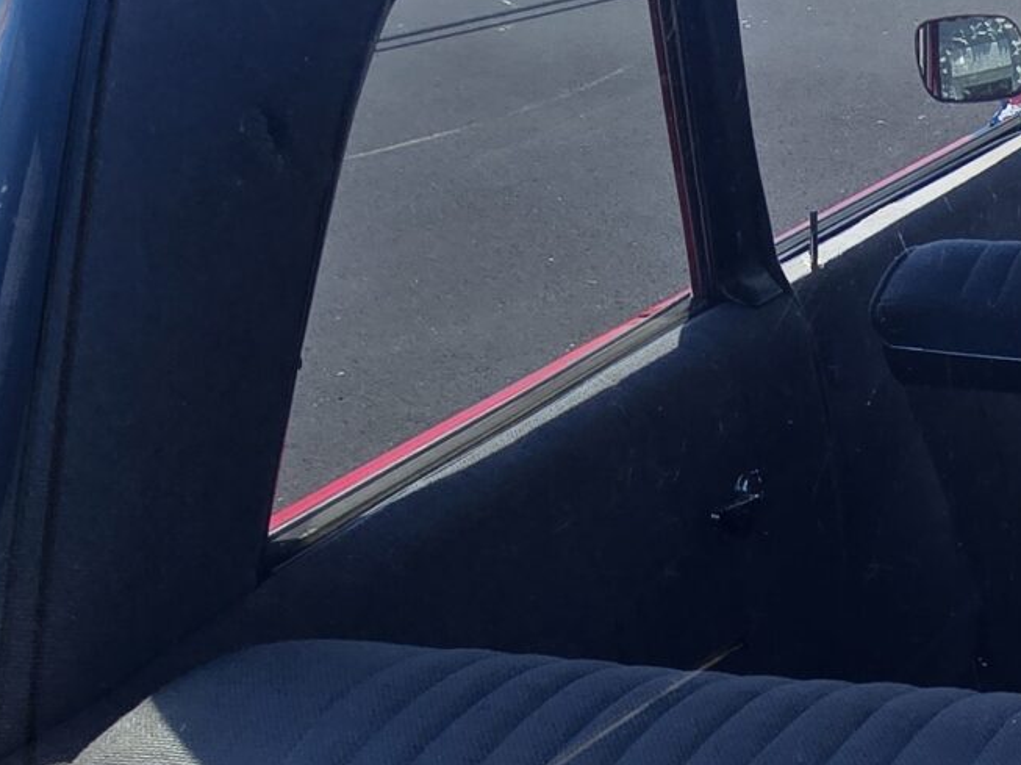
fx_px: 1503
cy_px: 943
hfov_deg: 27.8
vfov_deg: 25.3
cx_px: 1468
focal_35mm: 51
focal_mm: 2.2
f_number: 2.2
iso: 50
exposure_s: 1/2524
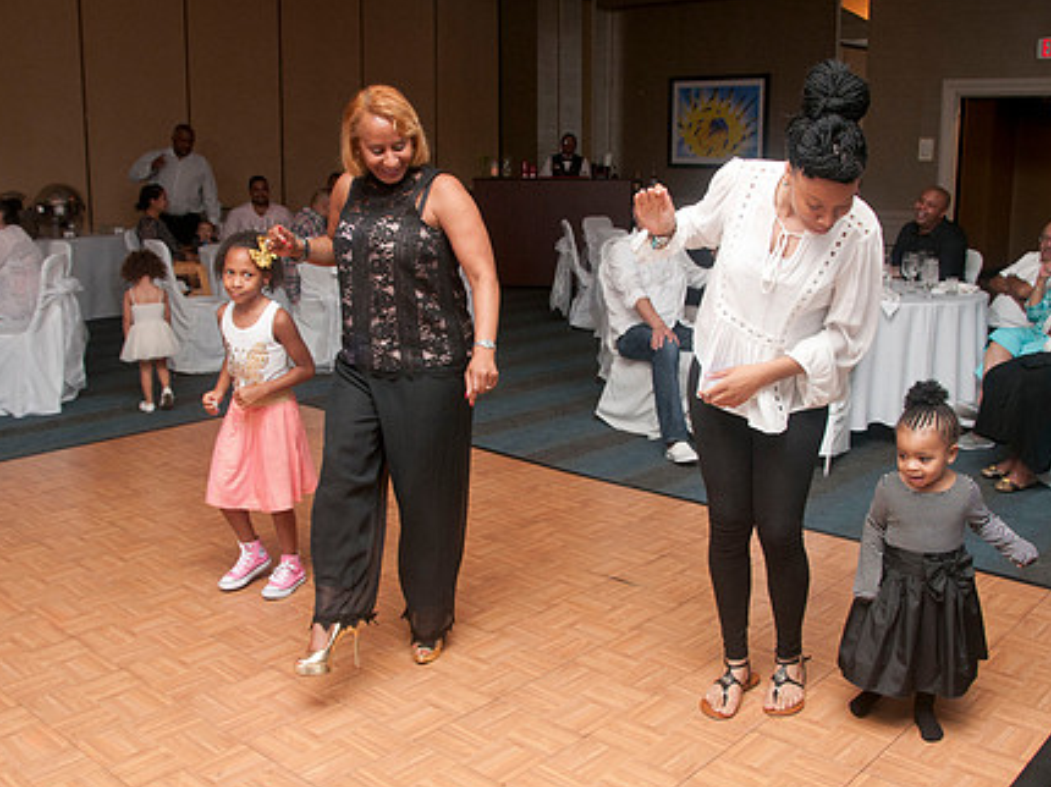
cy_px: 373
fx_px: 1062
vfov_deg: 40.6
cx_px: 535
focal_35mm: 35
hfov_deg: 52.6
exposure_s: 1/125
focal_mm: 18
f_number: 5.6
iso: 400
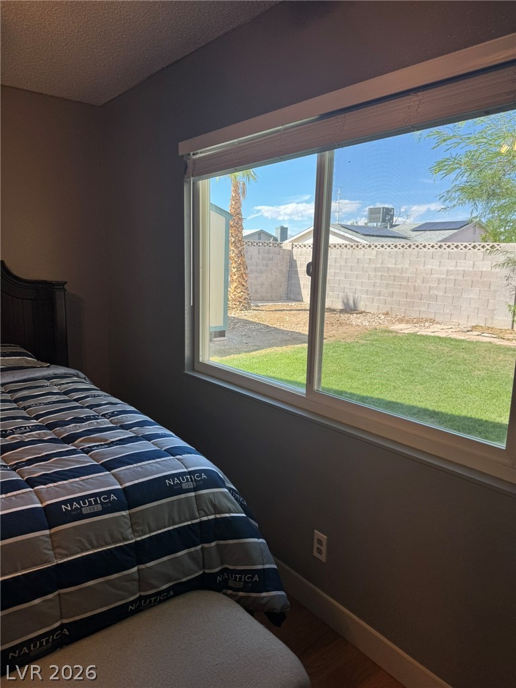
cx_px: 258
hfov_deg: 56.8
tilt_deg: -9.4
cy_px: 344
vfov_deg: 71.6
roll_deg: -0.7
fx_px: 477
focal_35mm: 24
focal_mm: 6.76
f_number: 1.78
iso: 80
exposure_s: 1/633
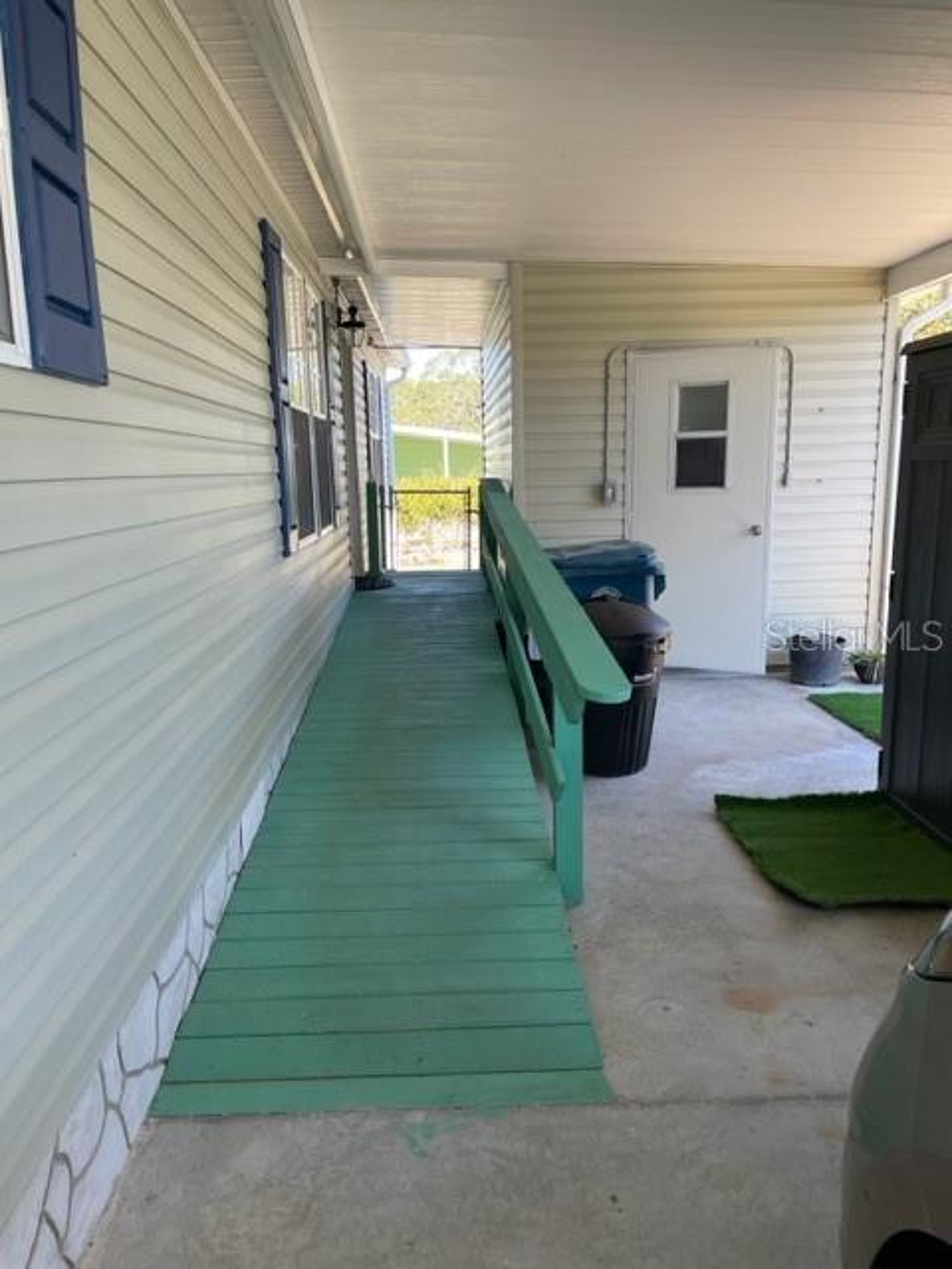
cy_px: 634
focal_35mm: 26
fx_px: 953
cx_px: 476
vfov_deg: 67.3
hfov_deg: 53.1
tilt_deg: -8.6
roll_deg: +1.1
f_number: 1.6
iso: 32
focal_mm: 4.2
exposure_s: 1/139
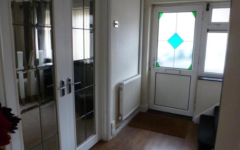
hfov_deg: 70.4
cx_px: 120
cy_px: 71
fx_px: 170
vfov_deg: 47.6
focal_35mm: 26
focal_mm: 4.3
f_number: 3.3
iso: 400
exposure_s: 1/20
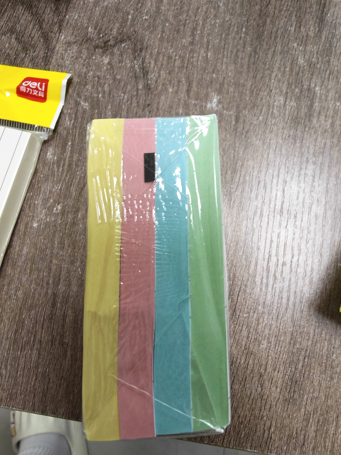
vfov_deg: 73.9
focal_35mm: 23
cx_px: 170
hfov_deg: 58.9
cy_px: 228
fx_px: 302
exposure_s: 1/33
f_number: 2
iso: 200
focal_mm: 1.82
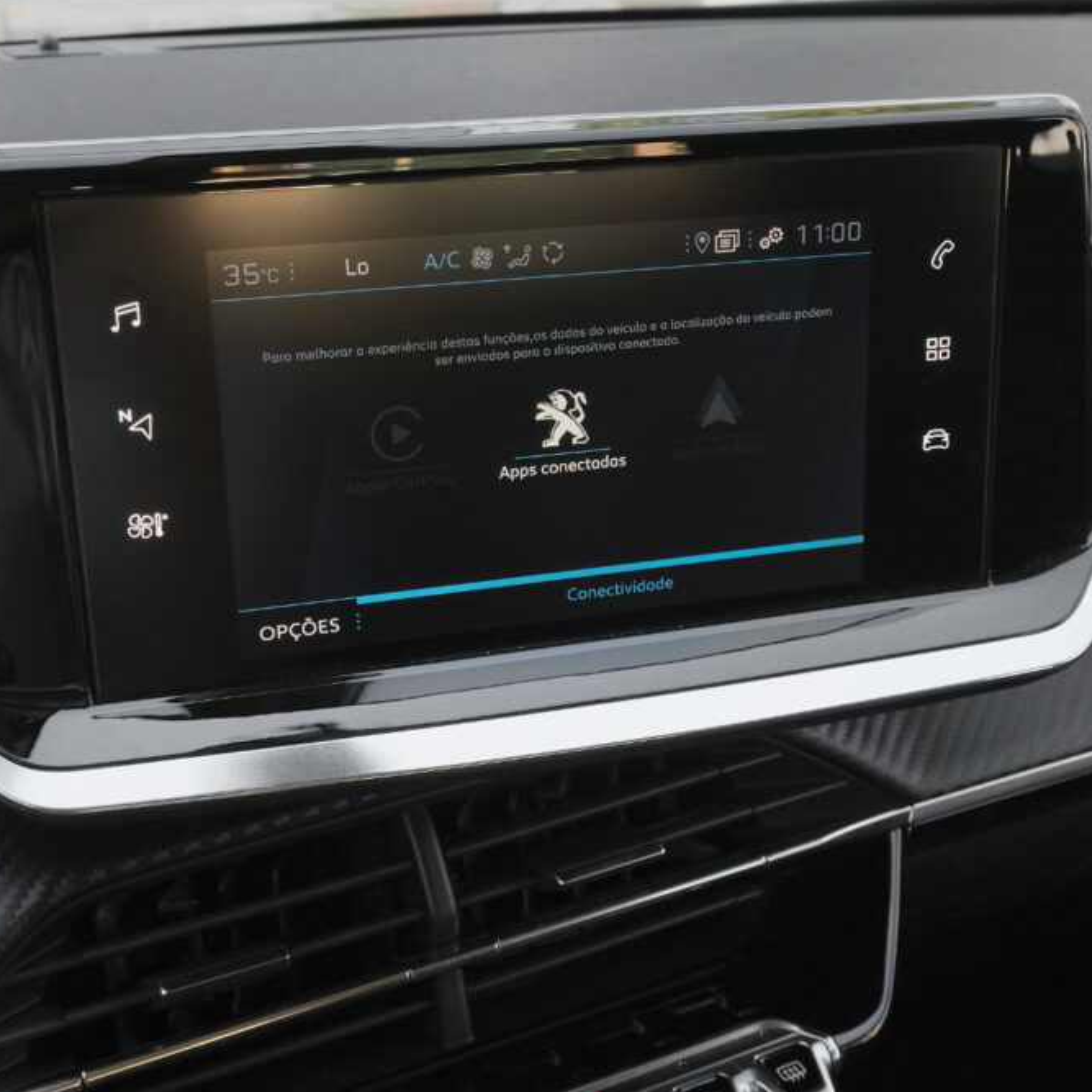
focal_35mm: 47
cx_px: 555
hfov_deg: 36.1
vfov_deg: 36.1
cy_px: 551
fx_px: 1677
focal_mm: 24.2
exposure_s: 1/100
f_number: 9
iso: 2000
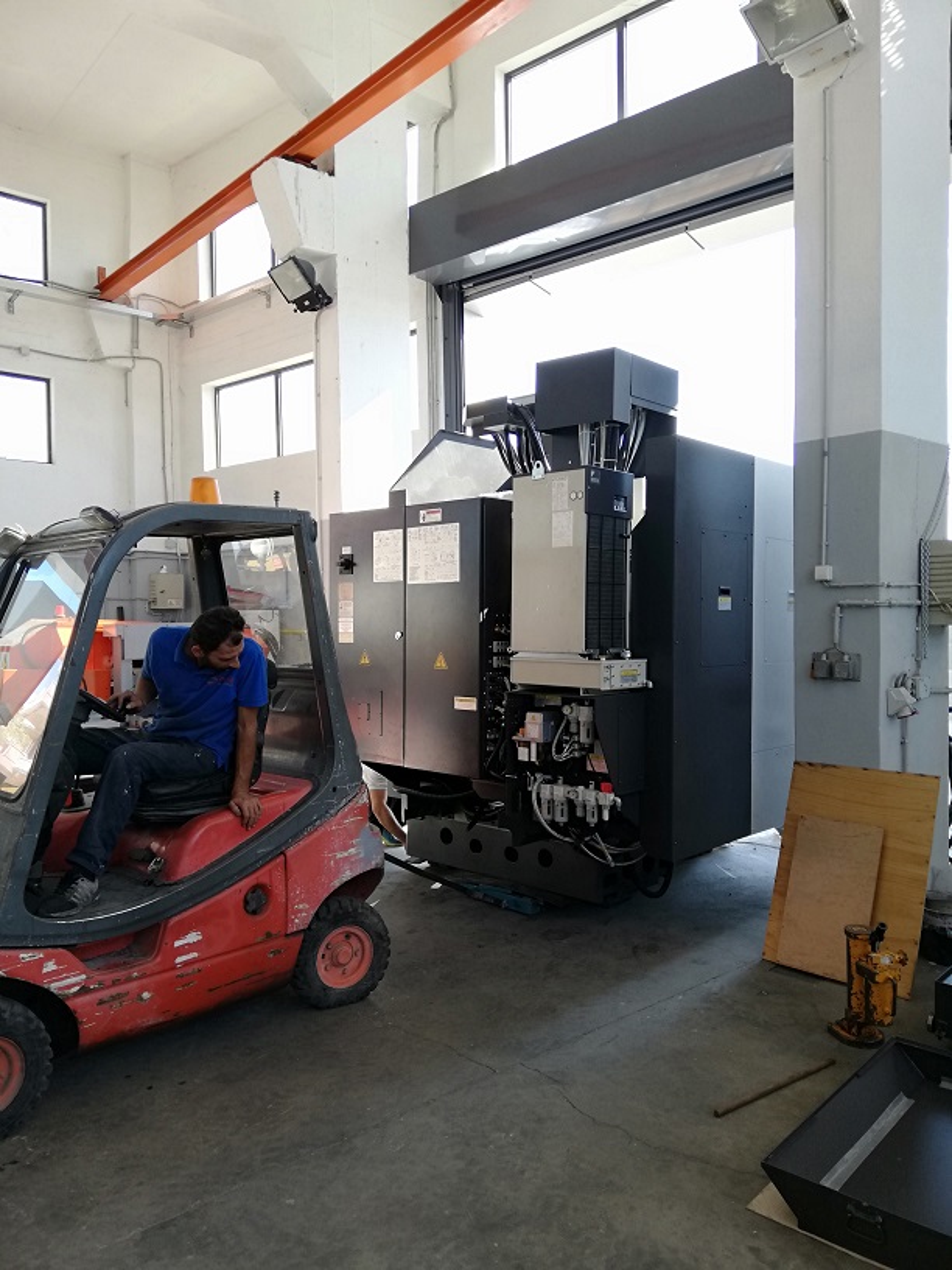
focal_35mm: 27
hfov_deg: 51.4
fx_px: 990
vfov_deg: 65.3
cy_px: 635
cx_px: 476
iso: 50
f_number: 2.2
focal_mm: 3.81
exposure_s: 1/50
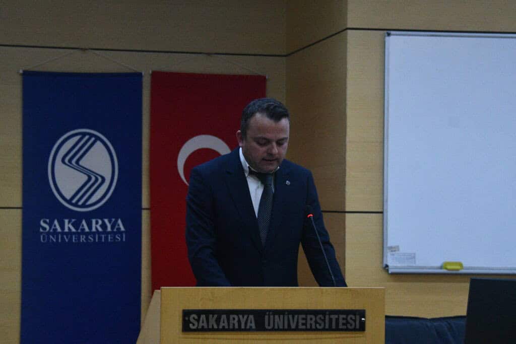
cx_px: 258
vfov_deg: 13.4
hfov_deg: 20.0
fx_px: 1462
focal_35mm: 102
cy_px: 172
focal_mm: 68
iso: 6400
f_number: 4.8
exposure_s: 1/160
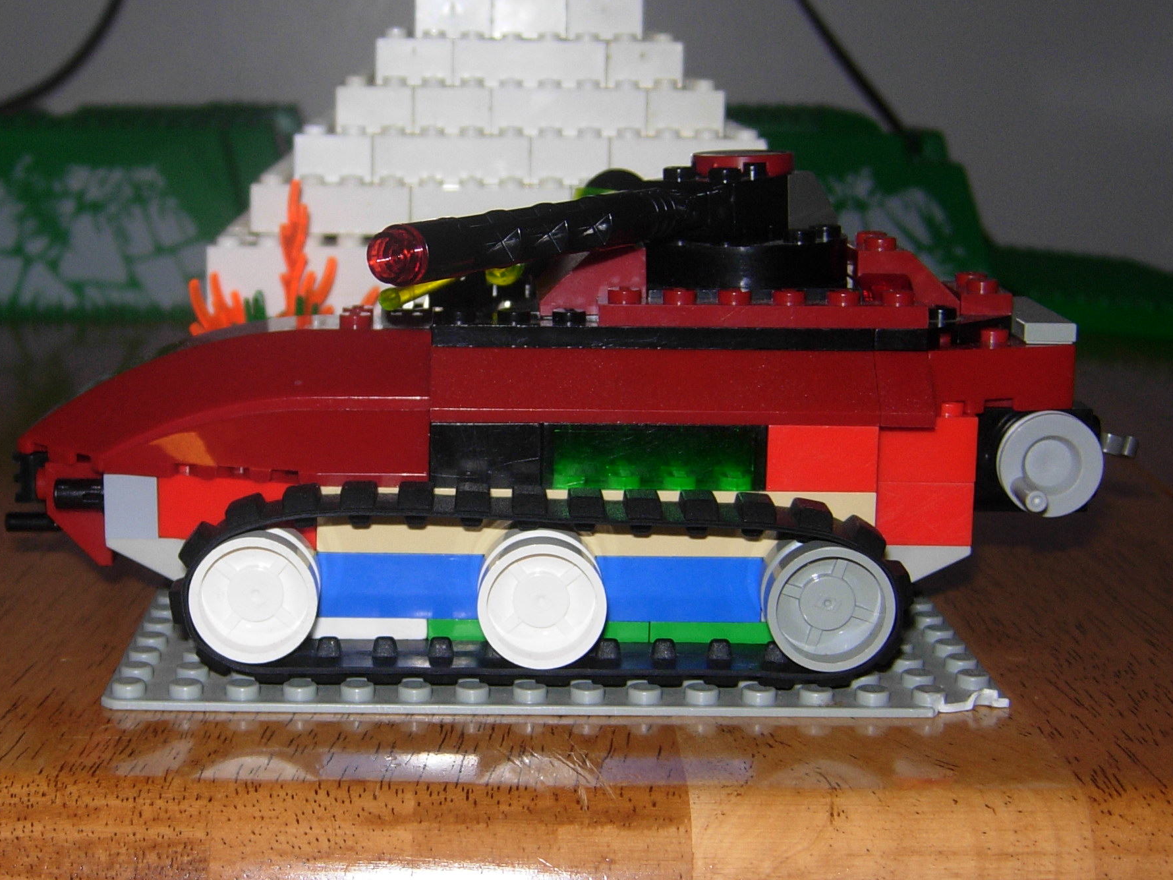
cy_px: 426
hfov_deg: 29.3
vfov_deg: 22.3
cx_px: 446
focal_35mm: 66
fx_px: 2236
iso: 50
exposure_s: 1/45.2
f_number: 2.7
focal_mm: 7.5
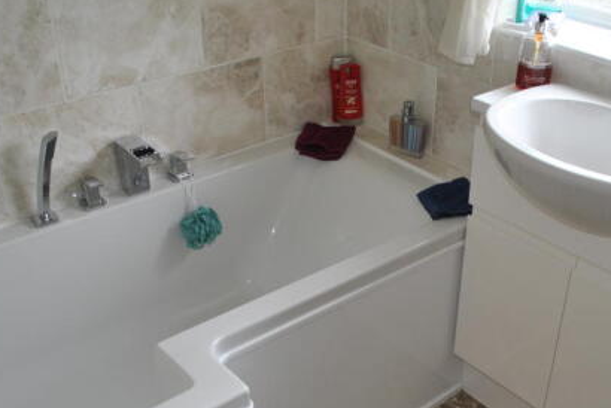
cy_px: 260
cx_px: 370
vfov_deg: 31.1
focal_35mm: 43
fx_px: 730
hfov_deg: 45.1
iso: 200
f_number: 3.5
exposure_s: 1/125
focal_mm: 18
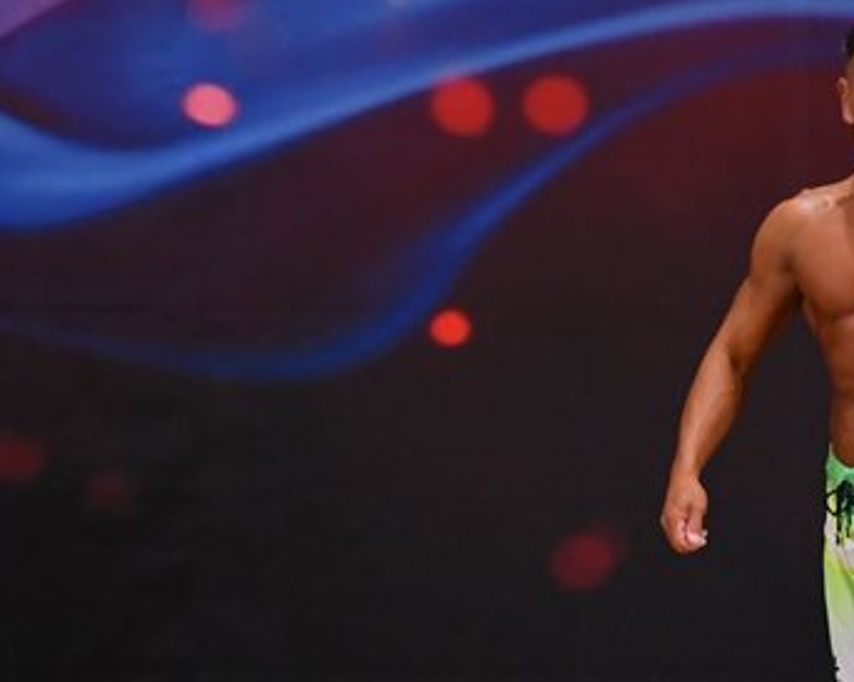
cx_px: 858
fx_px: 15257
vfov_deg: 2.6
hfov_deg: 3.2
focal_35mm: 604
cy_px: 540
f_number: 5.6
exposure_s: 1/400
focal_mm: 190
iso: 3200
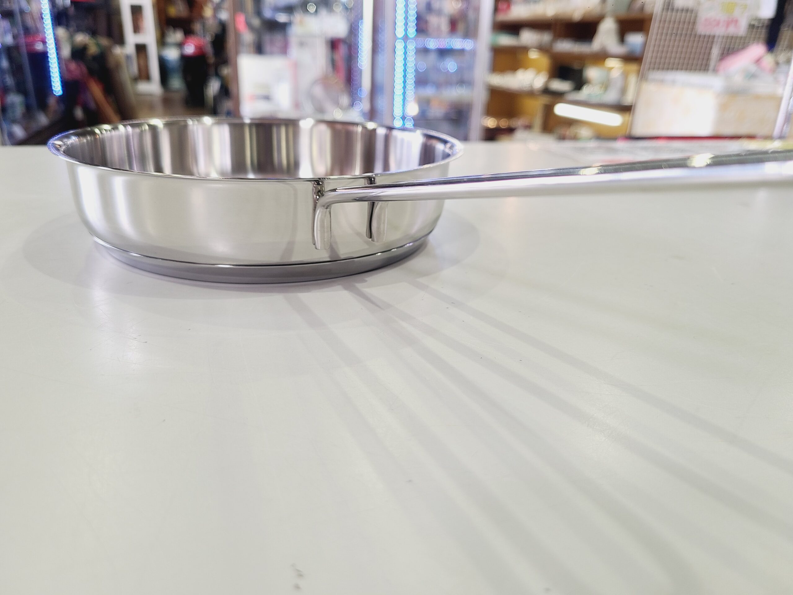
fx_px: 596
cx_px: 396
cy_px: 298
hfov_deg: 67.3
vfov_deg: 53.1
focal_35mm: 26
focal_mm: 5.4
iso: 64
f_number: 1.8
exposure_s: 1/50
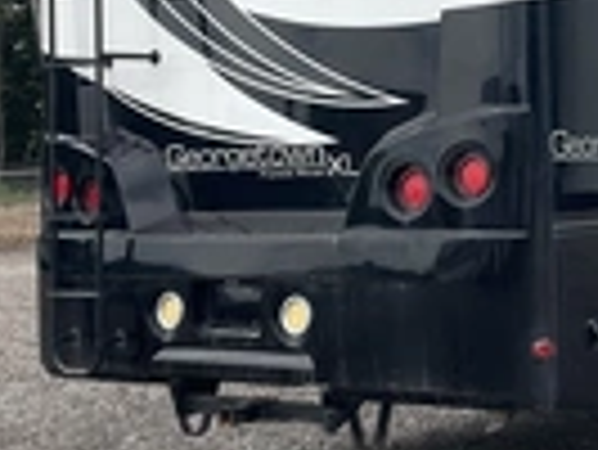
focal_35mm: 87
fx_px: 1504
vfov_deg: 16.9
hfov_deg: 22.0
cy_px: 86
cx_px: 531
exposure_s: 1/829
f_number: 1.8
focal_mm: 3
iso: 25
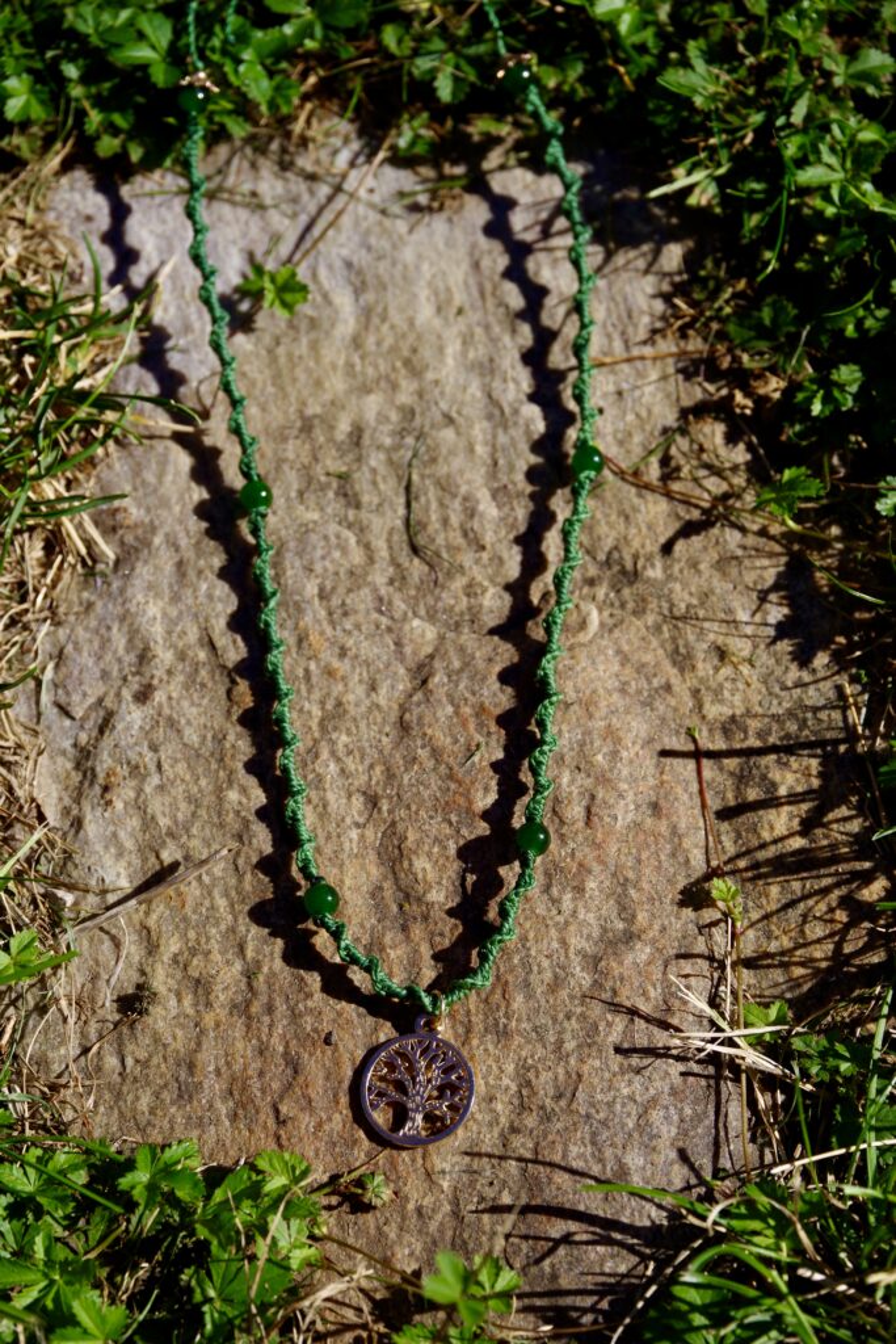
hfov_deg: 13.0
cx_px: 448
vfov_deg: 19.5
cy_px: 672
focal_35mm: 105
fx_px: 3918
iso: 100
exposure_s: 1/250
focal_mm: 105
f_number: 8
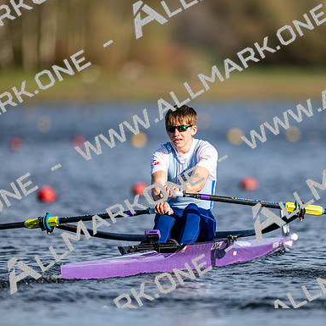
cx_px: 180
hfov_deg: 2.3
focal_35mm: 769
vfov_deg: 2.3
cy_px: 163
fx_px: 8194
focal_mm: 600
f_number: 4
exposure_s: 1/5000
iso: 500
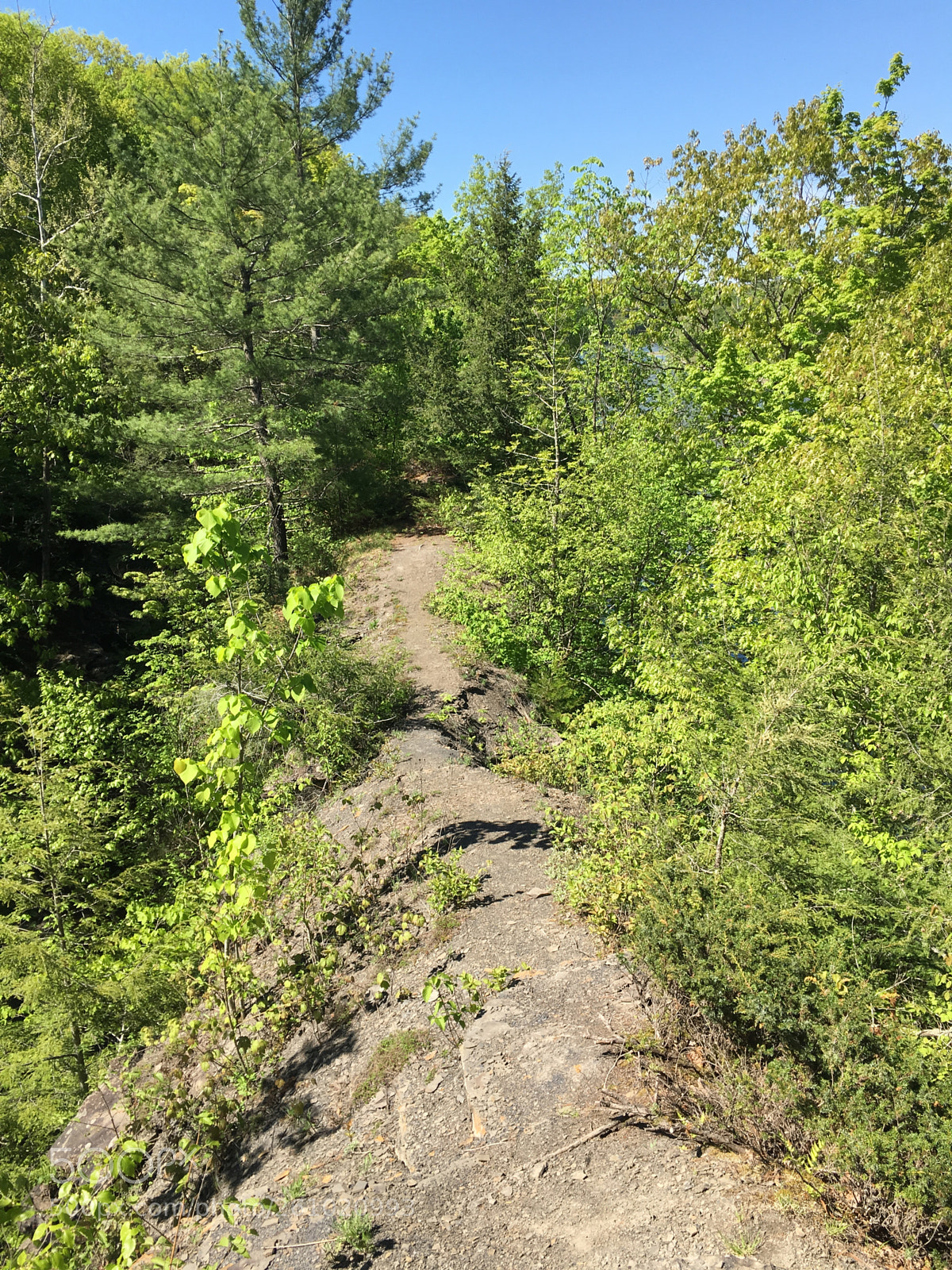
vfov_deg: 61.7
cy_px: 635
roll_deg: +1.1
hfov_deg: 48.2
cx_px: 476
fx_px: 1063
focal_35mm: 29
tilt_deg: -17.0
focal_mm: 4.15
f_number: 2.2
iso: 25
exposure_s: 1/739
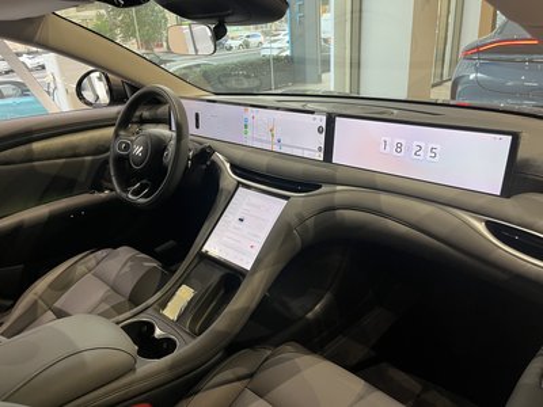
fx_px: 408
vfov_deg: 53.1
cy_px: 204
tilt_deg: -23.7
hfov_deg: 67.3
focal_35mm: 26
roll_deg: +4.3
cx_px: 272
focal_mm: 5.1
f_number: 1.6
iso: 160
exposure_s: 1/59
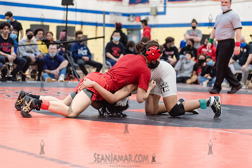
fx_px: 560
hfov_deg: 25.4
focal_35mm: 80
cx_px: 126
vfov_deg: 17.1
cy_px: 84
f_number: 3.5
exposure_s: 1/320
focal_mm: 80
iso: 4000
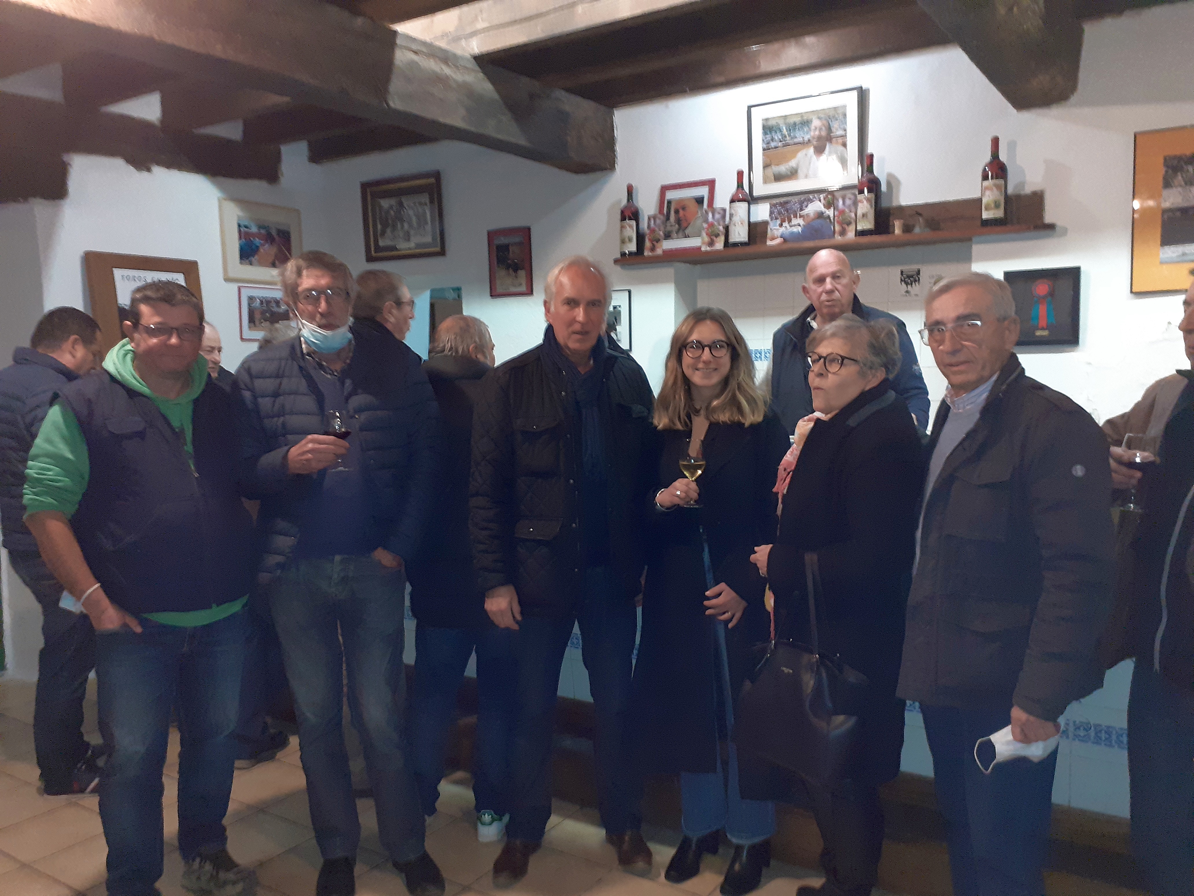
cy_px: 448
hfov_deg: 65.3
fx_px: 931
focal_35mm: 27
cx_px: 597
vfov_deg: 51.4
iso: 320
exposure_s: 1/25
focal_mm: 3.6
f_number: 1.9
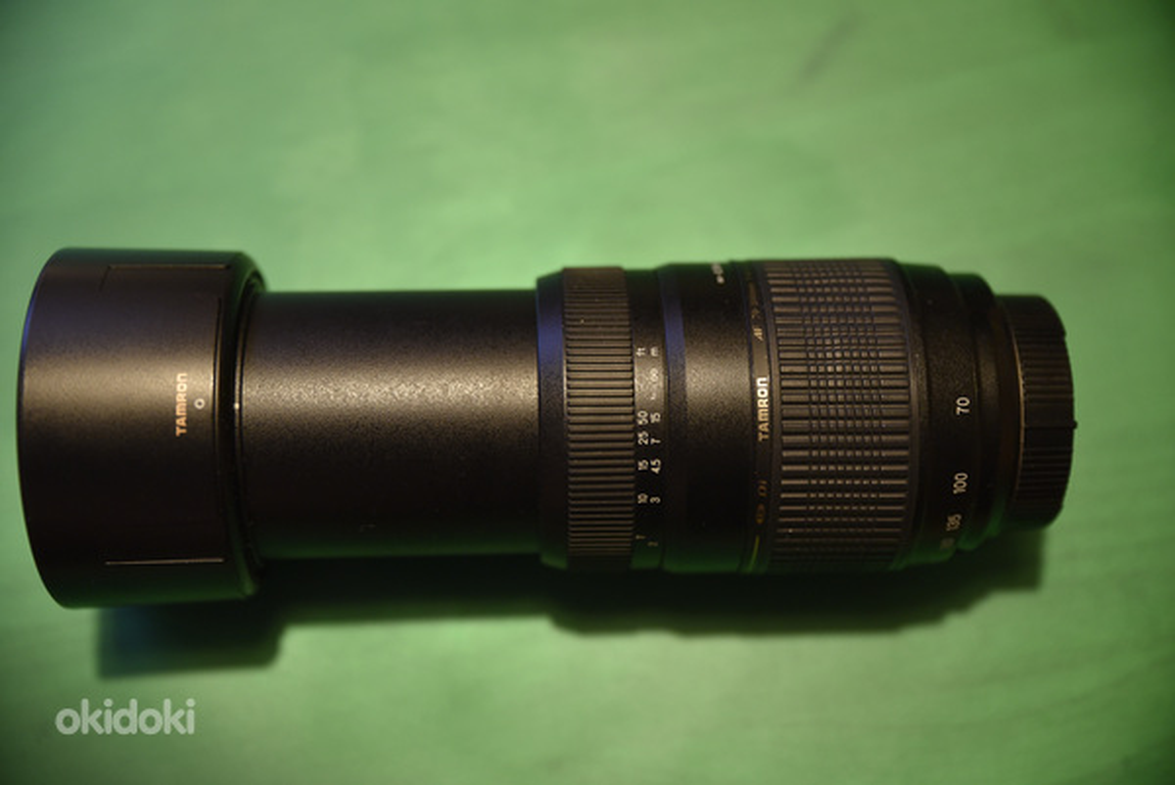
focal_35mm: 55
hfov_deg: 36.2
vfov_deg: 24.7
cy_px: 392
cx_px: 588
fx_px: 1796
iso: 1600
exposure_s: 1/100
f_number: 2.8
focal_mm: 55
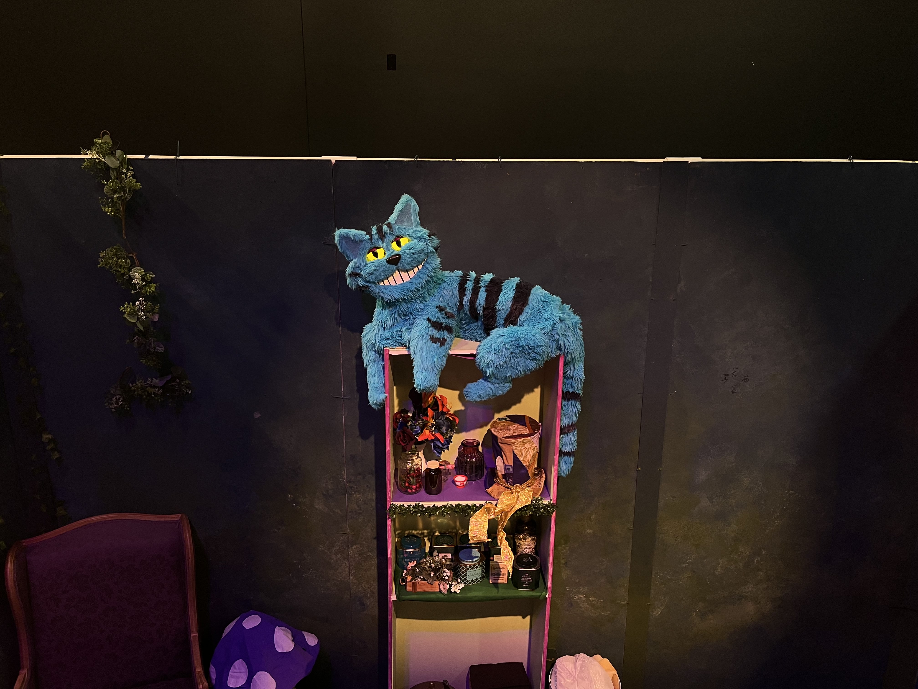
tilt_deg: -16.9
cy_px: 344
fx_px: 690
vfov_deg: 53.1
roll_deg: -0.2
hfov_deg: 67.3
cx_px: 459
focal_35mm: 26
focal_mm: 5.1
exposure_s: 1/60
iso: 125
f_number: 1.6
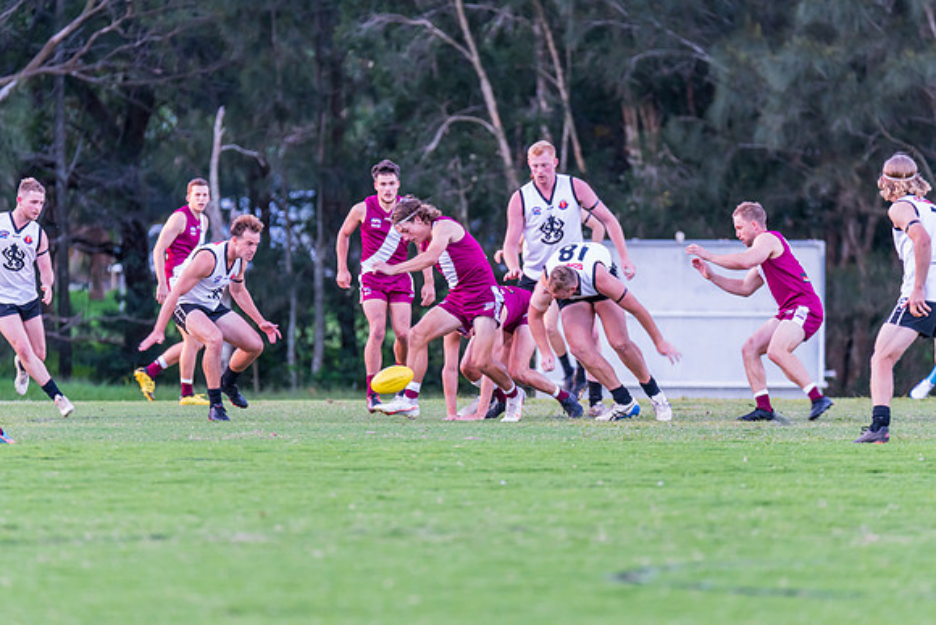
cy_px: 312
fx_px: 9337
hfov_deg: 5.7
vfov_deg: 3.8
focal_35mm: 359
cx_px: 468
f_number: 6
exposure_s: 1/200
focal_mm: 350
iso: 1600
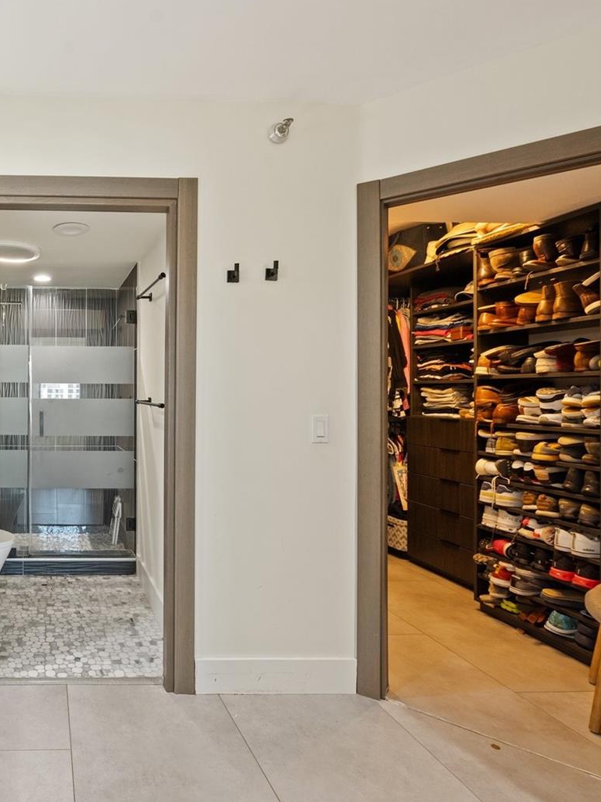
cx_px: 60
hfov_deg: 55.1
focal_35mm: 21
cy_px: 395
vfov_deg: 79.0
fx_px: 486
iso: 1400
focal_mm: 14
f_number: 8
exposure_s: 1/13
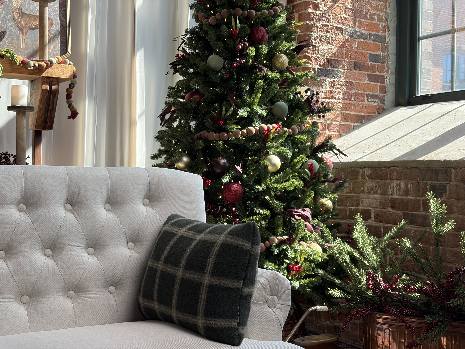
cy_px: 174
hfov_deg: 36.8
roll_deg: -1.0
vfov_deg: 28.0
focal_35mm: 52
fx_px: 699
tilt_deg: +0.2
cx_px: 232
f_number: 1.6
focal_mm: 5.96
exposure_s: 1/309
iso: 40
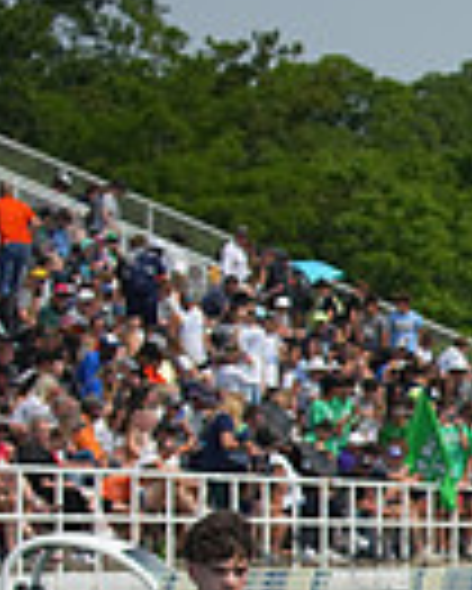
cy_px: 813
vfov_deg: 4.0
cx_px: 1205
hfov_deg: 3.2
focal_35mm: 477
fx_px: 8320
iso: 500
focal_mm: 115
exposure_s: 1/4000
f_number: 5.6
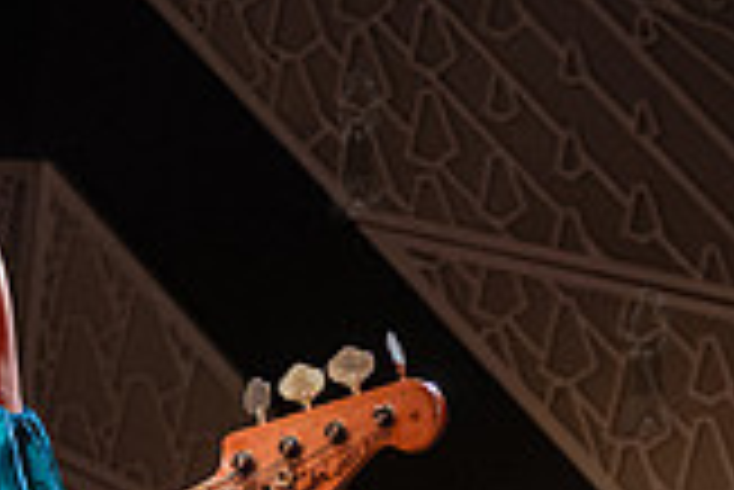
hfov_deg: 7.2
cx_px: -225
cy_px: 357
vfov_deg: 4.8
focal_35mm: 284
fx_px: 5795
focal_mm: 80
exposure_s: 1/250
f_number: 5
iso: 8000
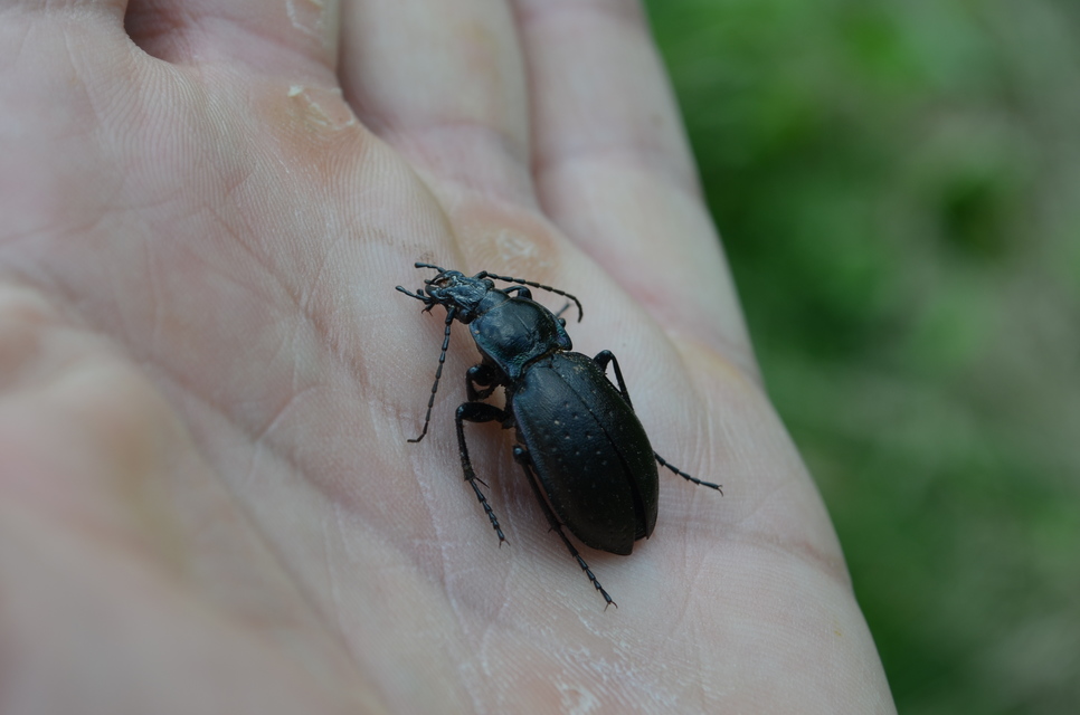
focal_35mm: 82
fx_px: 2470
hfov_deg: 24.7
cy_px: 358
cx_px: 540
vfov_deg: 16.5
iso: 125
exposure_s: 1/60
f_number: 8
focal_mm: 55
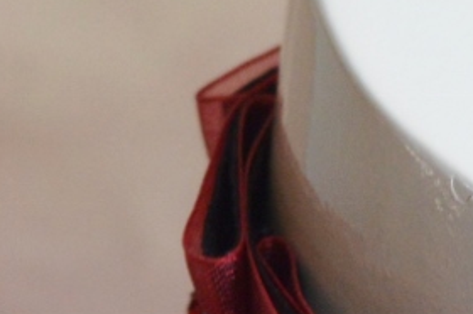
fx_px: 5932
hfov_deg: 4.5
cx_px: 679
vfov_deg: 3.0
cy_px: 907
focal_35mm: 452
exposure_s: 1/60
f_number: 9
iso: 400
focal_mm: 38
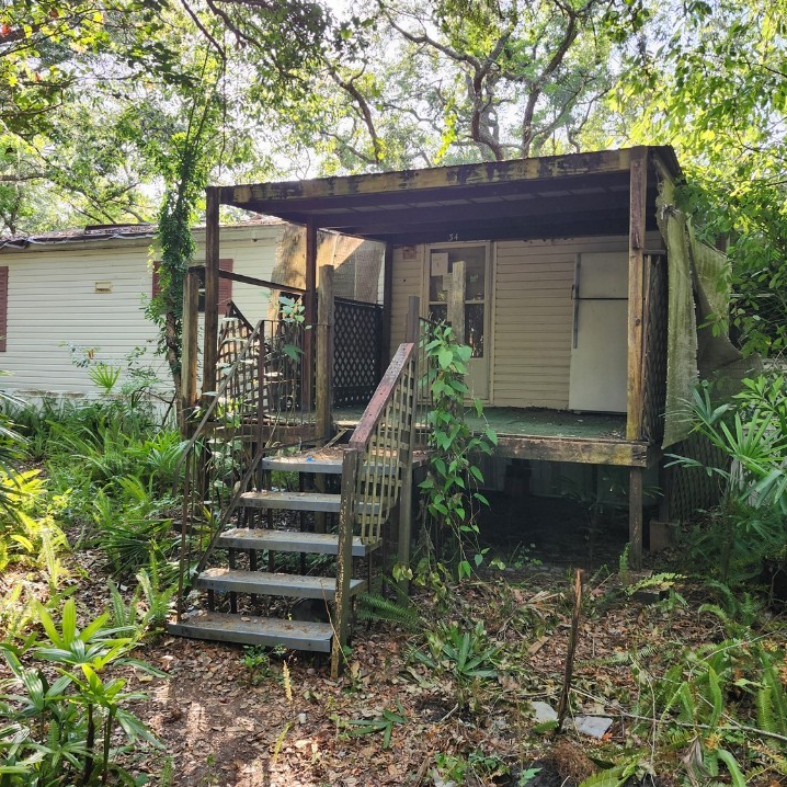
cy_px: 375
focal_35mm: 29
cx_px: 372
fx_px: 746
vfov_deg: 55.6
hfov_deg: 55.6
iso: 64
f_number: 1.8
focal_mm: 5.54
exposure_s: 1/180
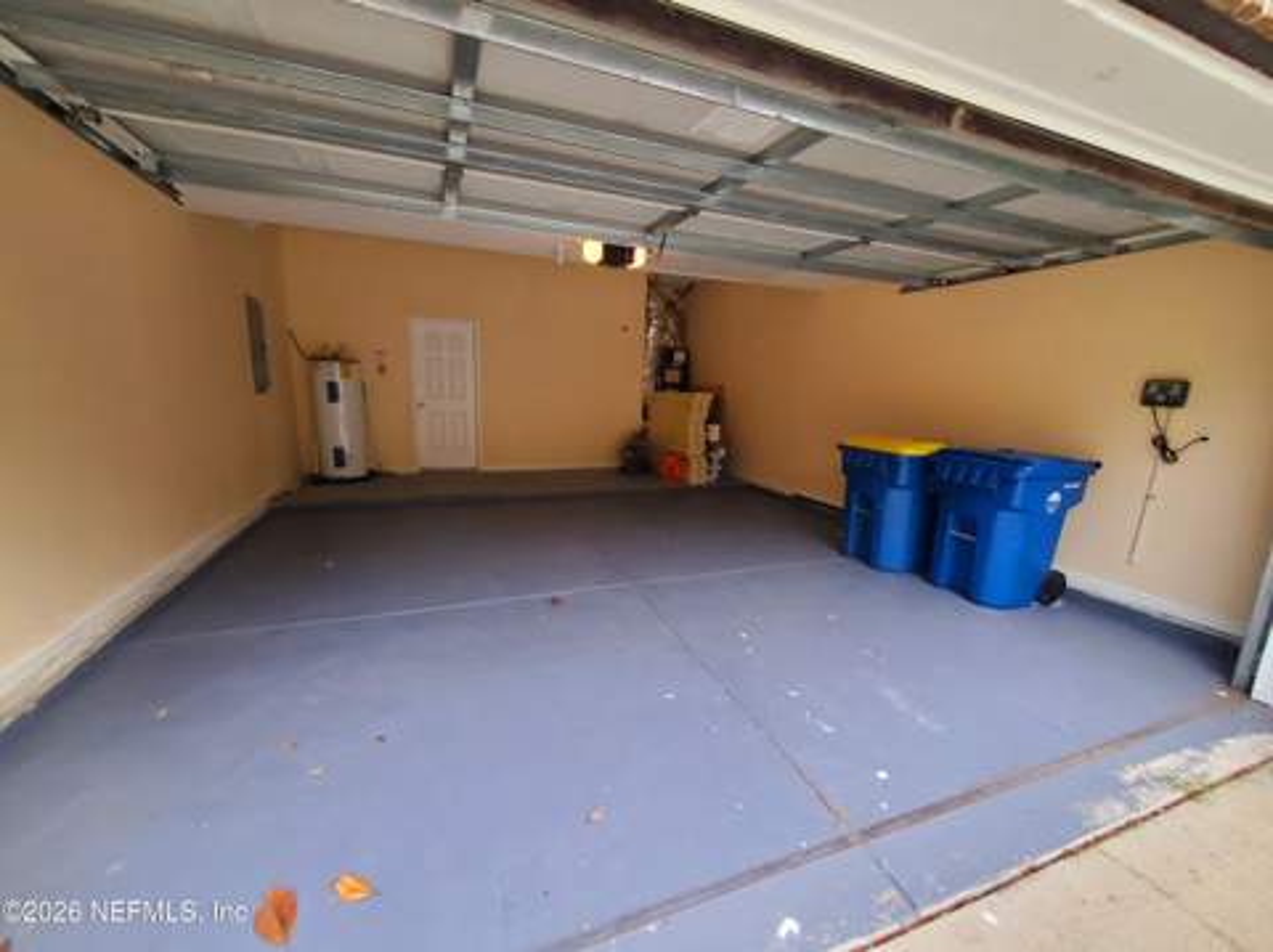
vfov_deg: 89.8
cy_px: 476
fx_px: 478
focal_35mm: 13
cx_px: 636
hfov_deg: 106.2
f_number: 2.2
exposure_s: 1/60.2
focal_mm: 1.8
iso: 100
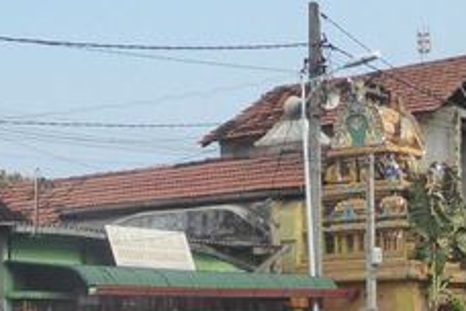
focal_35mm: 117
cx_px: -45
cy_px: 303
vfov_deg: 11.6
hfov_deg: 16.9
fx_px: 1514
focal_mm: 5.4
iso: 160
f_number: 3.5
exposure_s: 1/400
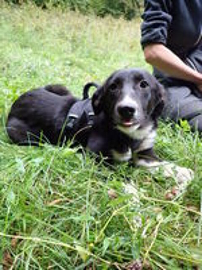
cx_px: 101
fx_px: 195
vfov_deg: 69.4
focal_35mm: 25
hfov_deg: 54.9
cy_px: 135
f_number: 2
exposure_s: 1/500
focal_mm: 4.5
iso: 320
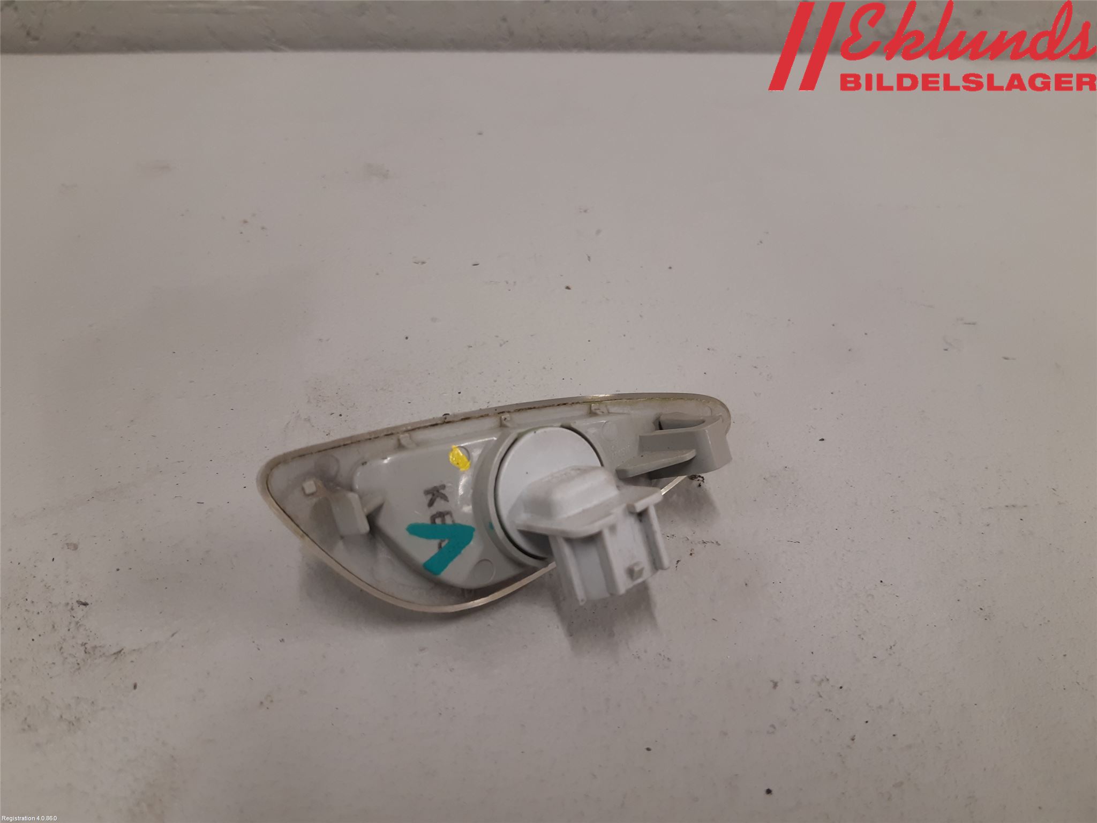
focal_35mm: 26
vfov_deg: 53.1
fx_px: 824
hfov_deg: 67.3
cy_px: 412
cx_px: 548
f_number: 1.7
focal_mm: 3.93
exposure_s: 1/50
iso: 100
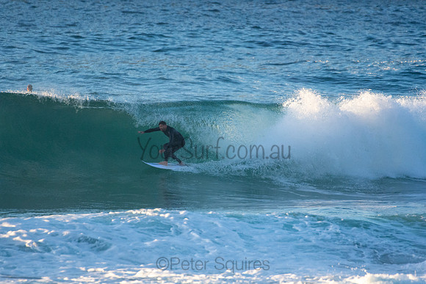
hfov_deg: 2.7
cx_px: 213
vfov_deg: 1.8
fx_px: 8877
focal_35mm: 750
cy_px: 142
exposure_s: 1/2000
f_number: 5.6
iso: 1400
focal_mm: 500
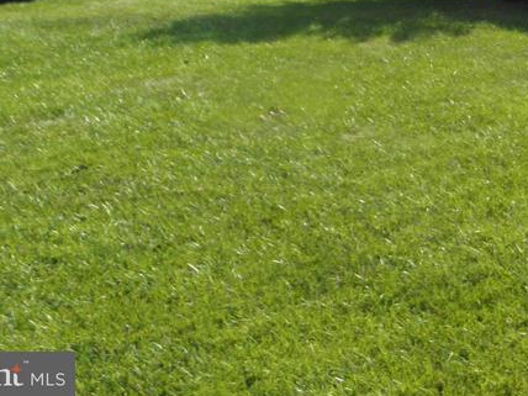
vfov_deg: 20.6
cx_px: 553
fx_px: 1022
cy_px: -72
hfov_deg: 27.0
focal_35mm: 67
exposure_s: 1/160
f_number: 7
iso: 100
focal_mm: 5
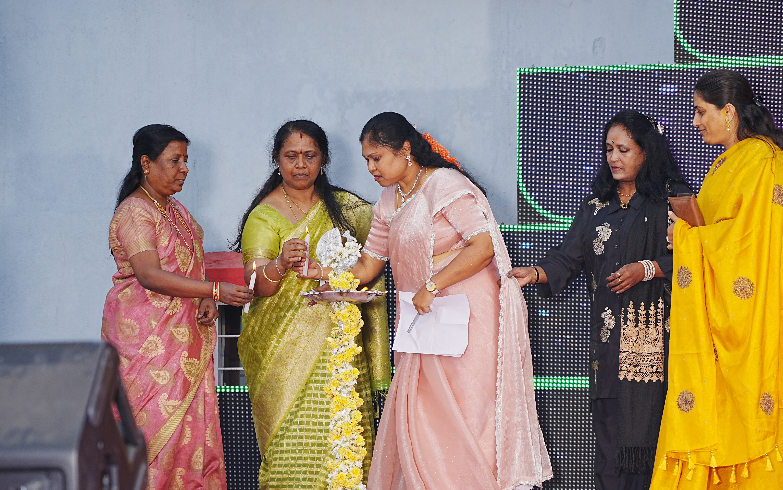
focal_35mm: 128
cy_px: 273
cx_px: 412
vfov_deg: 10.2
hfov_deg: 16.3
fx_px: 2732
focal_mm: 105
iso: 160
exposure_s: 1/125
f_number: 4.5
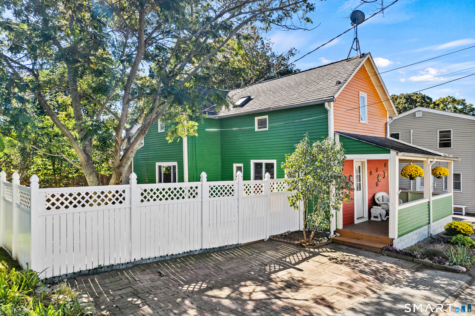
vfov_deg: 57.2
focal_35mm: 22
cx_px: 238
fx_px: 290
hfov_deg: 78.6
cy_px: 158
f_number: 2.8
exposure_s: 1/40
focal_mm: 8.38
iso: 120
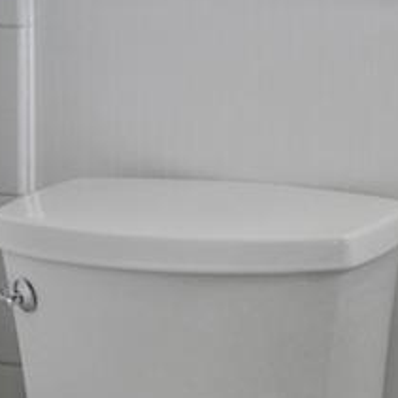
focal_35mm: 116
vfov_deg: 14.2
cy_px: -171
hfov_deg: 14.2
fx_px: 1509
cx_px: 575
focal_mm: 18
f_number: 8
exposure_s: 1/1.67
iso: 320
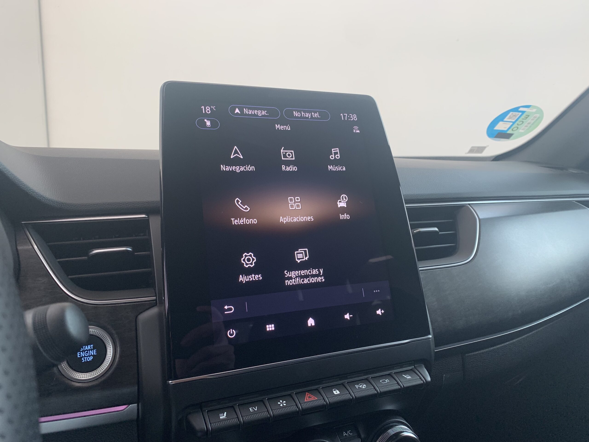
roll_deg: +0.3
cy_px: 221
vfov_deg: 53.1
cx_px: 294
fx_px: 442
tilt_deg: -4.1
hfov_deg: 67.3
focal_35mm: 26
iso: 64
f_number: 1.8
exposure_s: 1/121
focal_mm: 4.25
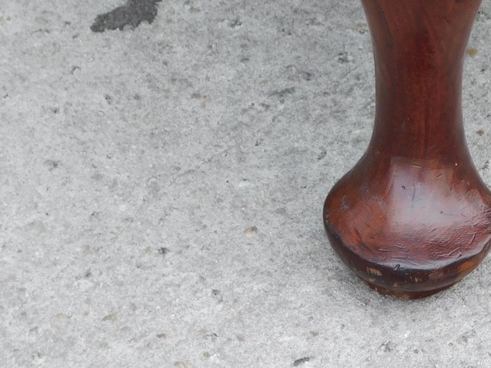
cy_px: -21
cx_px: 430
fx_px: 3703
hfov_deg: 7.6
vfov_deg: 5.7
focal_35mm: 261
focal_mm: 20.3
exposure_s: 1/125
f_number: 4.8
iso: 125
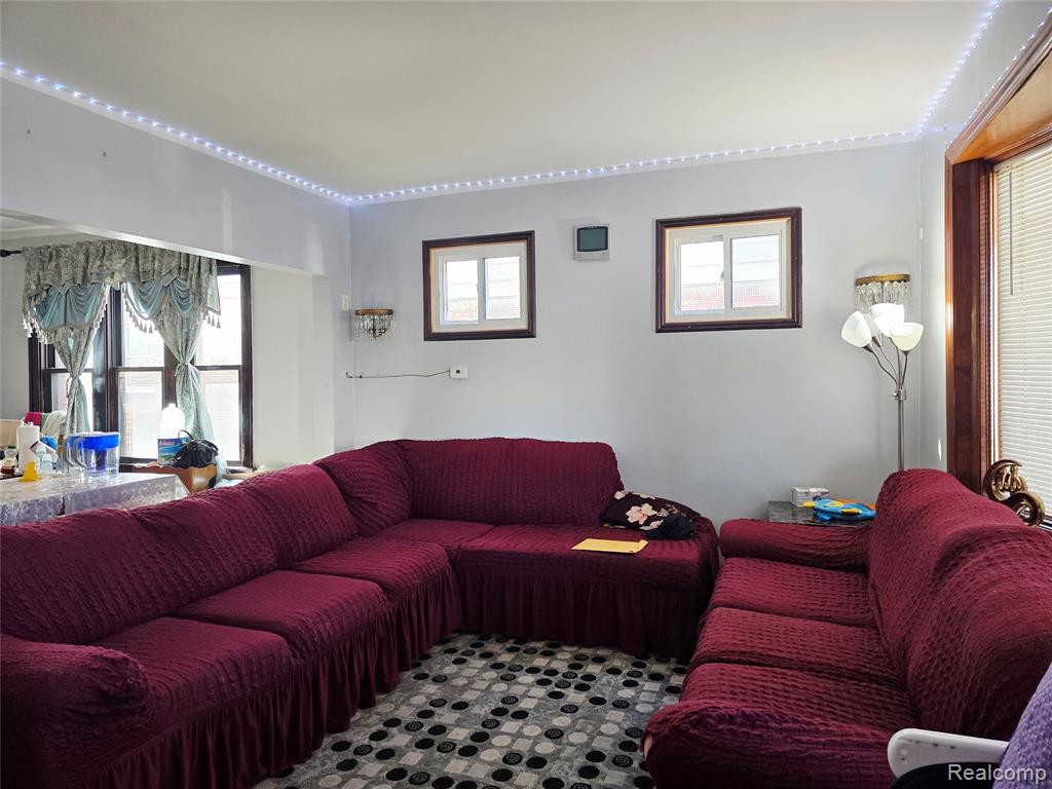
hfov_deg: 73.9
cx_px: 526
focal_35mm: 23
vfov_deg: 58.9
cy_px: 394
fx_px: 699
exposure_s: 1/182
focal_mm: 6.3
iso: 200
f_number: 1.7
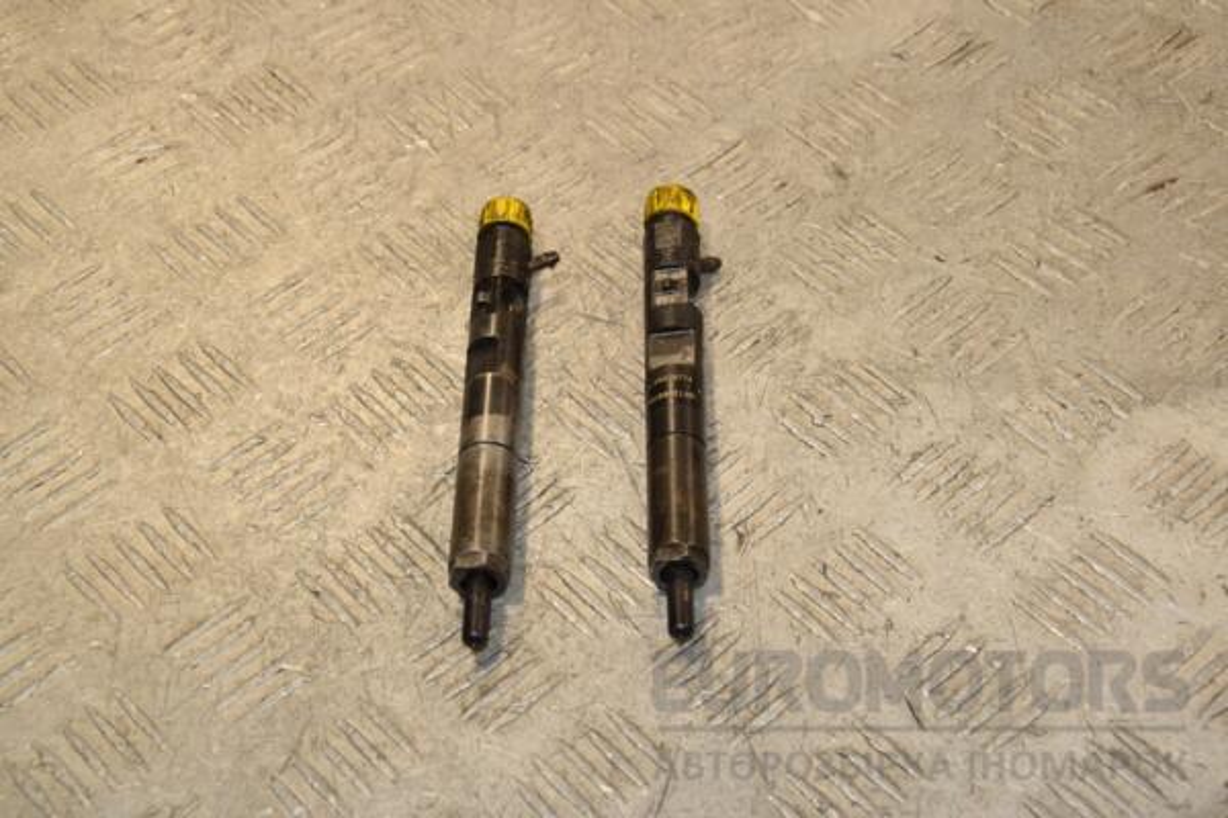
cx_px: 614
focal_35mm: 72
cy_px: 409
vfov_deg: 18.9
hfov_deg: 28.1
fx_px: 2456
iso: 800
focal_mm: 48
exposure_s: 1/200
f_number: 8
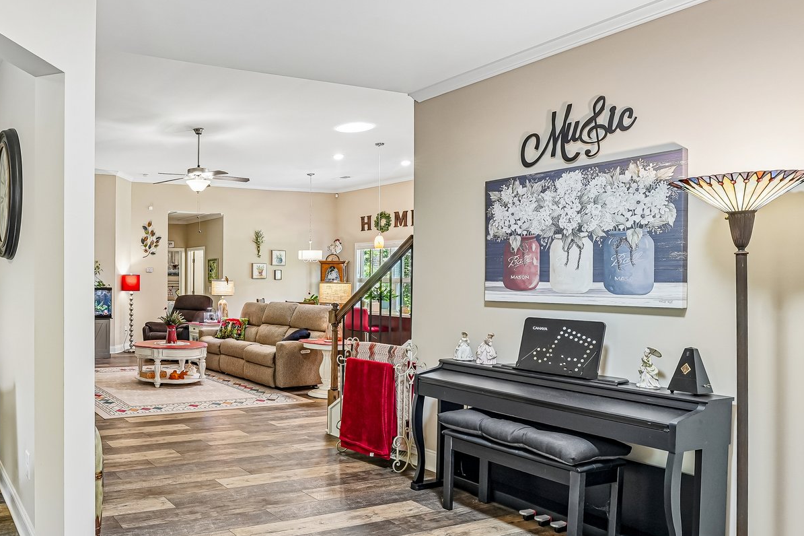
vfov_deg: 53.1
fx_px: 536
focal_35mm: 24
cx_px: 120
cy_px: 280
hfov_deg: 64.6
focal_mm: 14
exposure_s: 1/4
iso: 320
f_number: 8
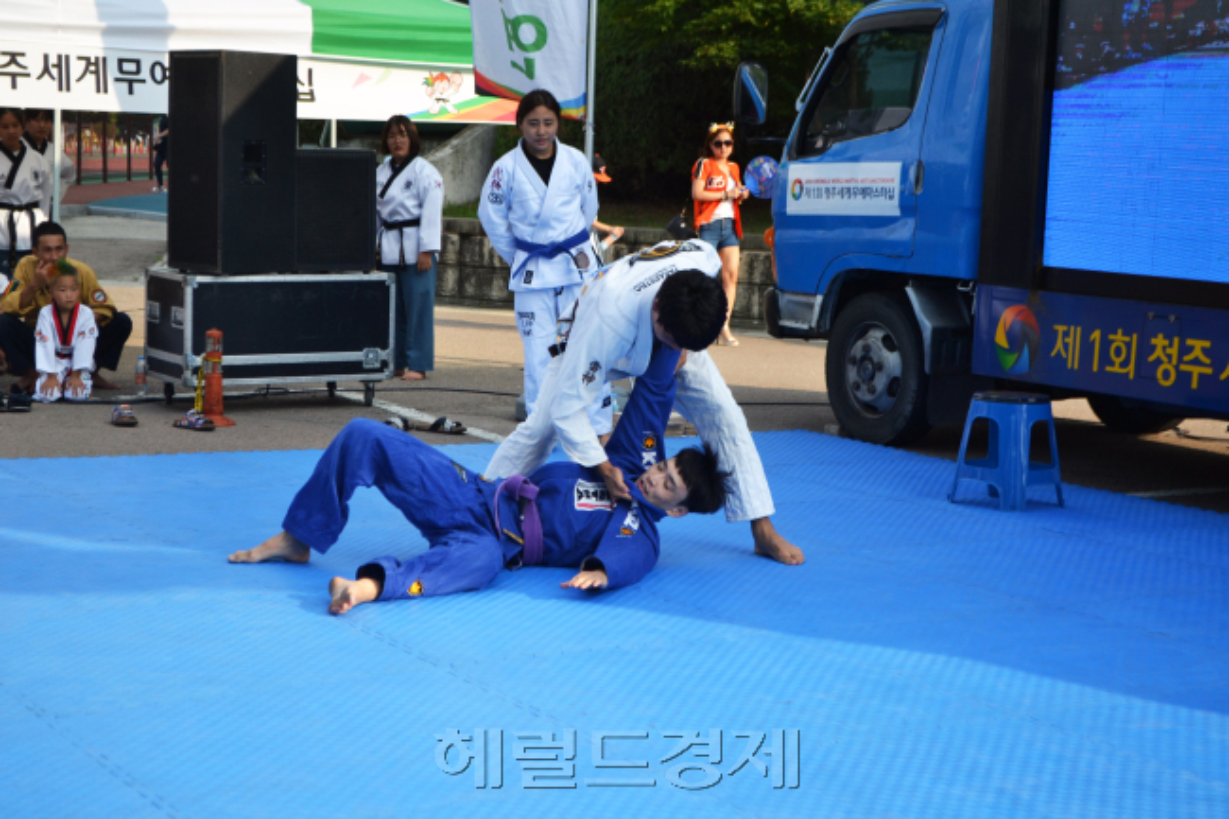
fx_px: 2252
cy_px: 410
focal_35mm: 66
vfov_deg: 20.6
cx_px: 614
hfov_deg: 30.5
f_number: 5.3
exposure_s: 1/1000
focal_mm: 44
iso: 400
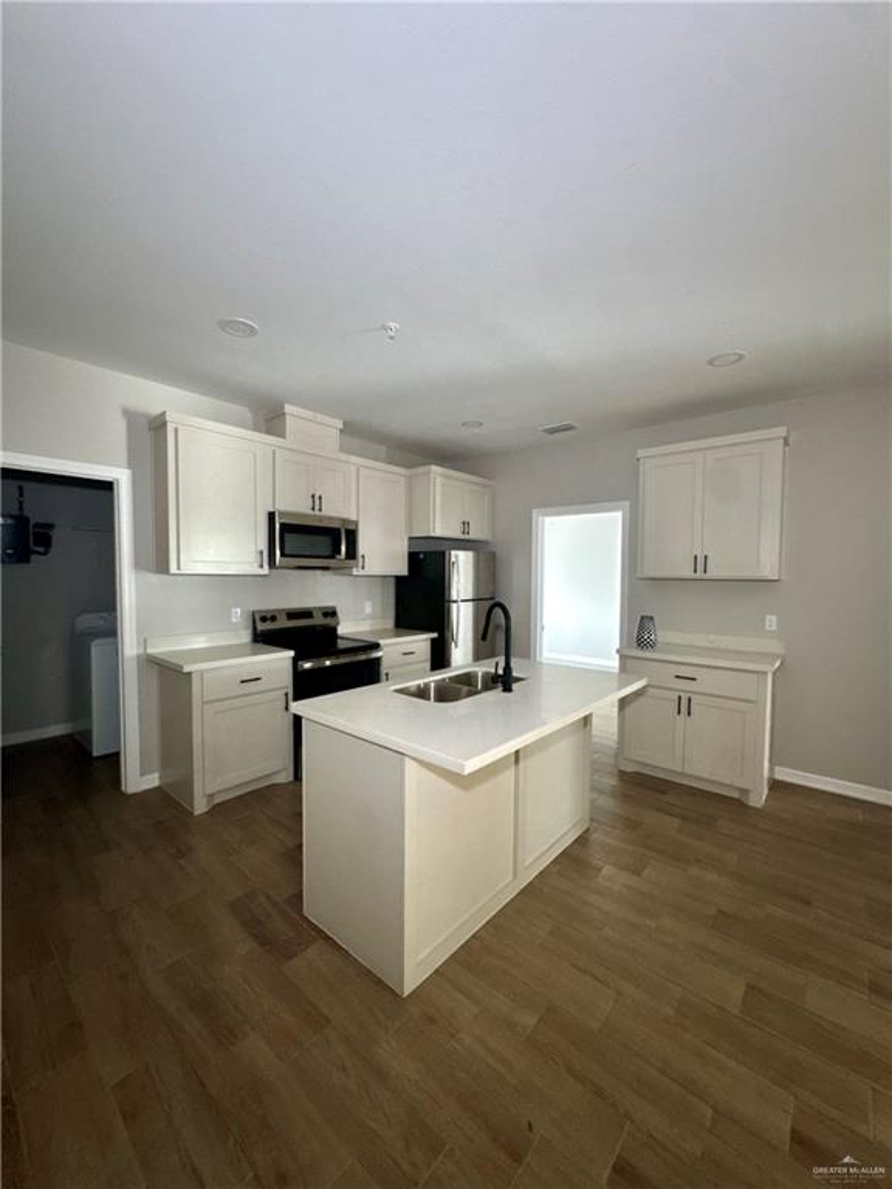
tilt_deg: -2.7
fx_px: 481
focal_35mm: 14
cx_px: 446
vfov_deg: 102.1
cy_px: 594
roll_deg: +0.3
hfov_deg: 85.7
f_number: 2.2
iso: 1250
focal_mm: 2.22
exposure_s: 1/60
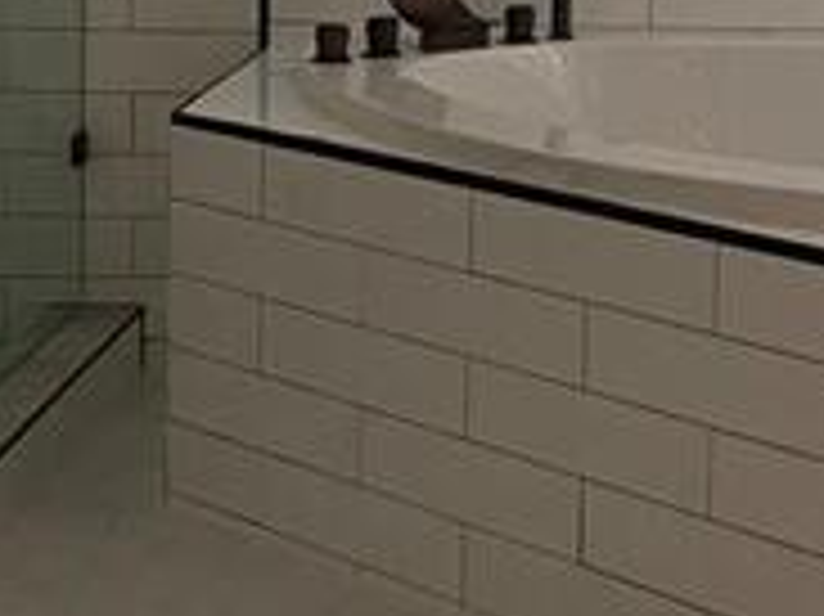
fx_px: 2165
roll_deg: -2.6
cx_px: 1000
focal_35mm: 91
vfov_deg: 15.8
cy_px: -31
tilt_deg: -5.8
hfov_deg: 20.1
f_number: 1.8
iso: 640
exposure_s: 1/30
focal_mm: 4.25
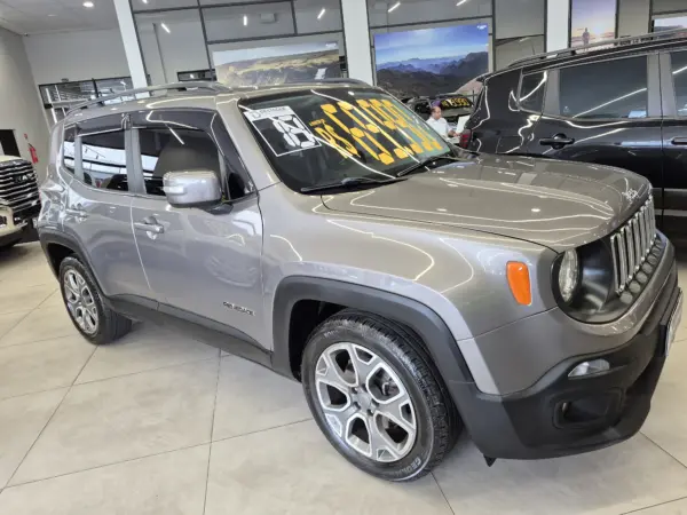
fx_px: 456
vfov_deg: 58.9
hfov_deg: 73.9
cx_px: 344
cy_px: 258
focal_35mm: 23
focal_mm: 5.4
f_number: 1.8
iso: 125
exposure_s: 1/120
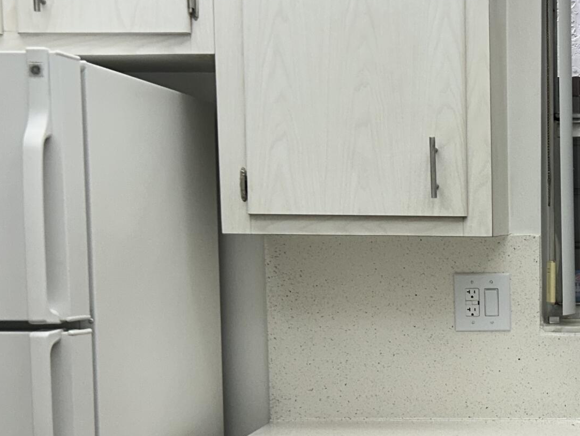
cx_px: 621
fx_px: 1207
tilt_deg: -4.7
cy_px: 347
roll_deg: -0.6
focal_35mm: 72
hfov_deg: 25.3
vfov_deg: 20.2
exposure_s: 1/115
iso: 50
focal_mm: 5.7
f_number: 1.5
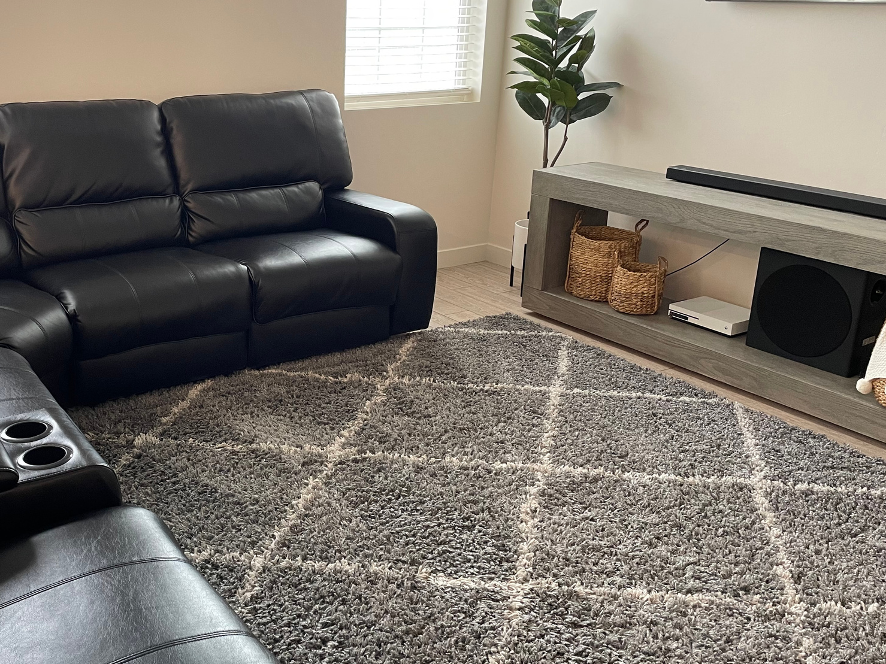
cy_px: 307
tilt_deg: -16.7
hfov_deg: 50.3
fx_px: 921
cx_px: 283
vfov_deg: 39.6
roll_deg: -0.2
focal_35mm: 36
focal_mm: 4.2
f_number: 1.6
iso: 125
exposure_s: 1/60
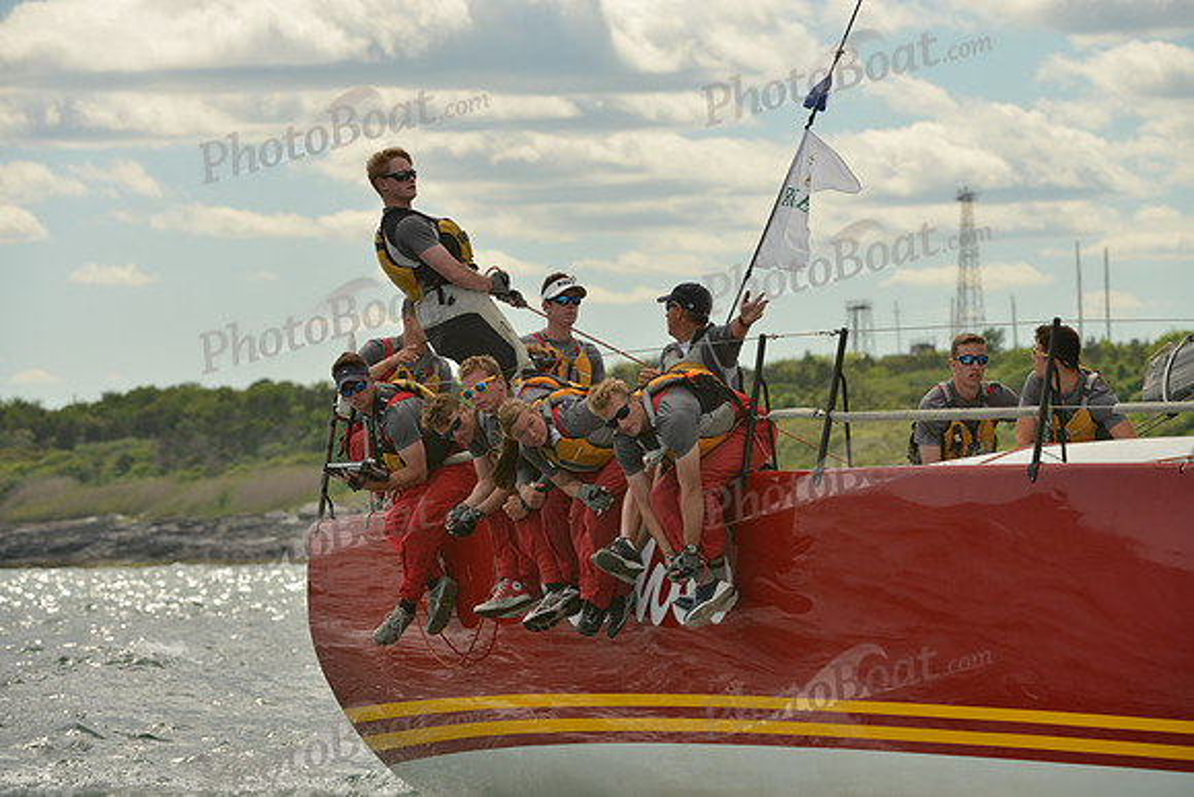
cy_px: 398
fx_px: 8293
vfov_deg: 5.5
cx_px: 597
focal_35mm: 250
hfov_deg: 8.2
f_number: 9
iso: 400
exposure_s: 1/800
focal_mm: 250
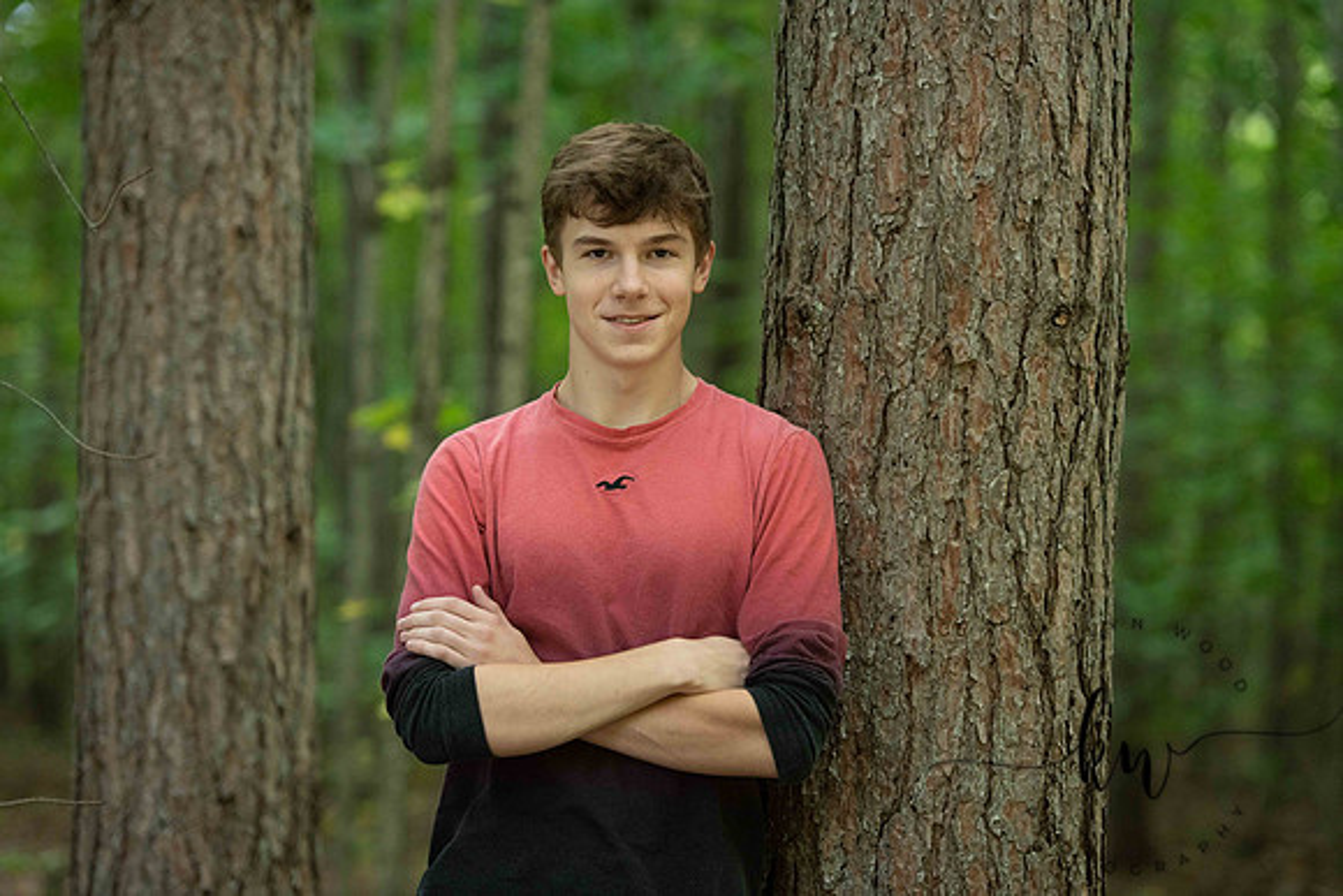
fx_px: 4328
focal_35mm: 116
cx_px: 672
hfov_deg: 17.6
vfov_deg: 11.8
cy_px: 448
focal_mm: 116
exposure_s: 1/200
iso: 800
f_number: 2.8
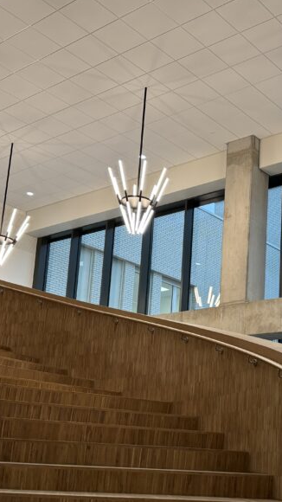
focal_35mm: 50
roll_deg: -3.1
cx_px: 202
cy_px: 310
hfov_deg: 23.8
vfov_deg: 41.1
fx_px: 665
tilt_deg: +12.4
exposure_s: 1/100
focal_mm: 5.96
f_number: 1.6
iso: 100
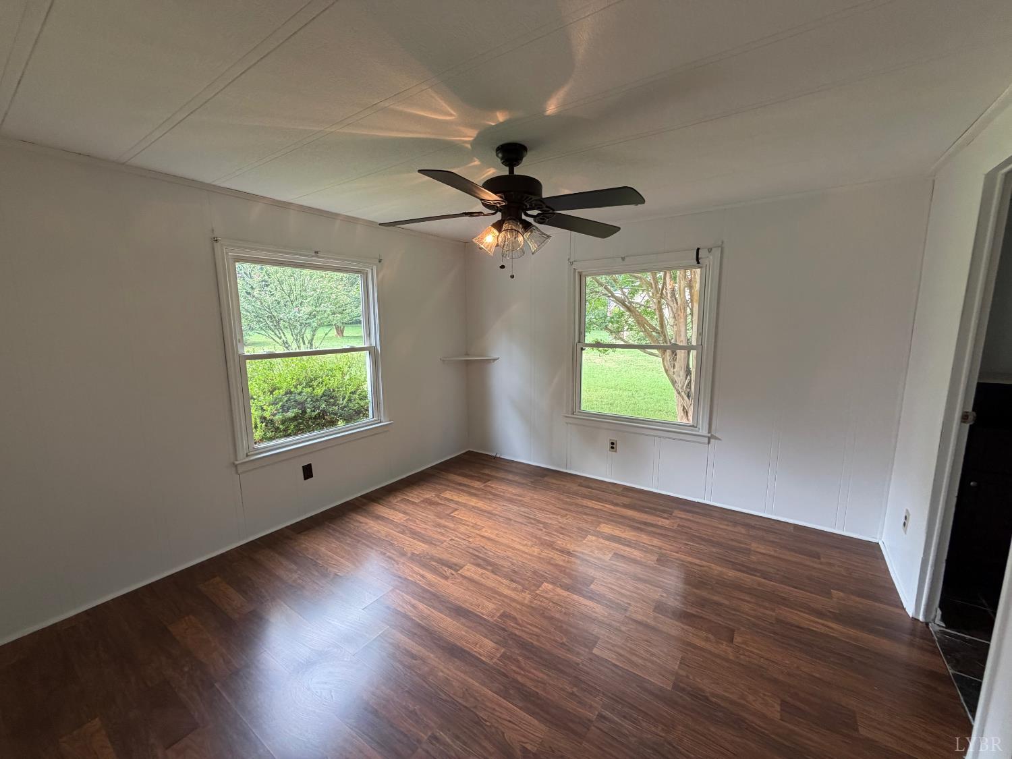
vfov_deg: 85.7
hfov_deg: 102.1
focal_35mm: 14
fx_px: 409
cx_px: 506
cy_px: 380
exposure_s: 1/121
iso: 200
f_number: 2.2
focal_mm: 2.22
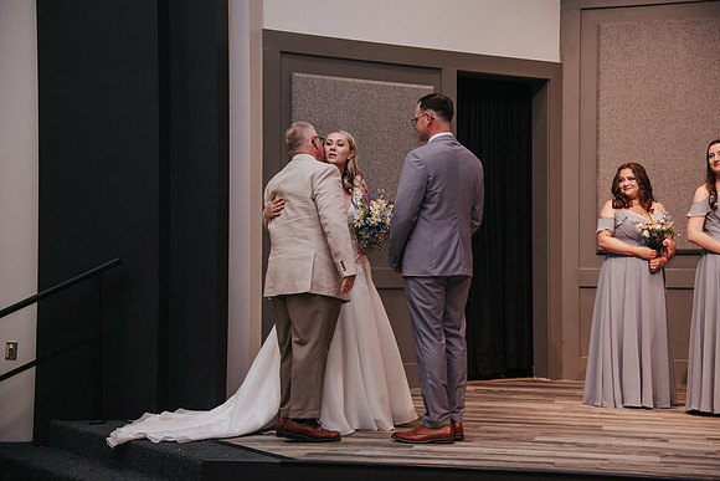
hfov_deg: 30.9
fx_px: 1303
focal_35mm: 65
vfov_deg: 20.9
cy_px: 229
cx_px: 372
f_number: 4
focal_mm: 62
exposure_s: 1/200
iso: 1000
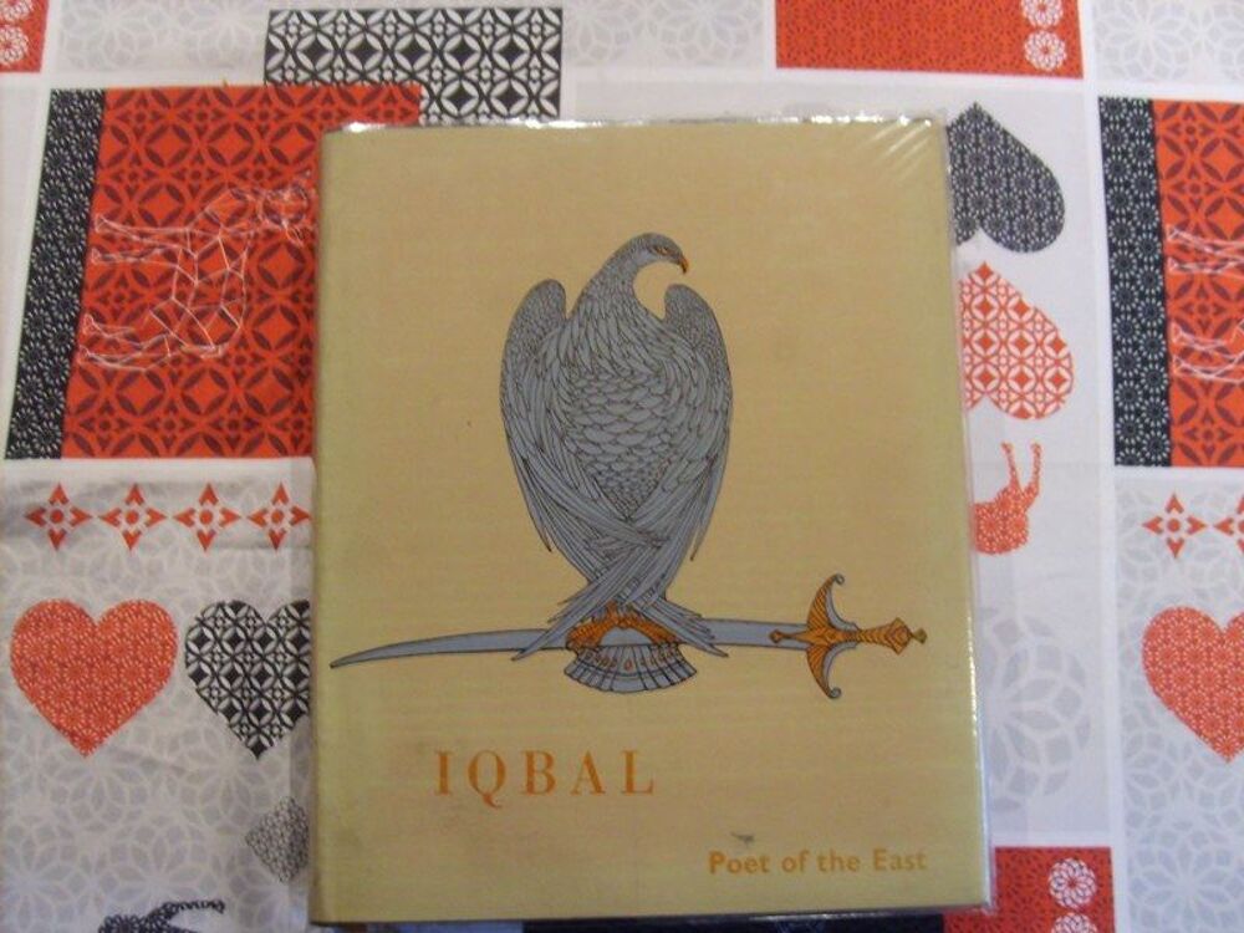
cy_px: 466
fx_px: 1258
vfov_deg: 40.7
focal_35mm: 35
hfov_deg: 52.6
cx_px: 622
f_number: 2.8
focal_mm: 5.8
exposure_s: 1/15
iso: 140
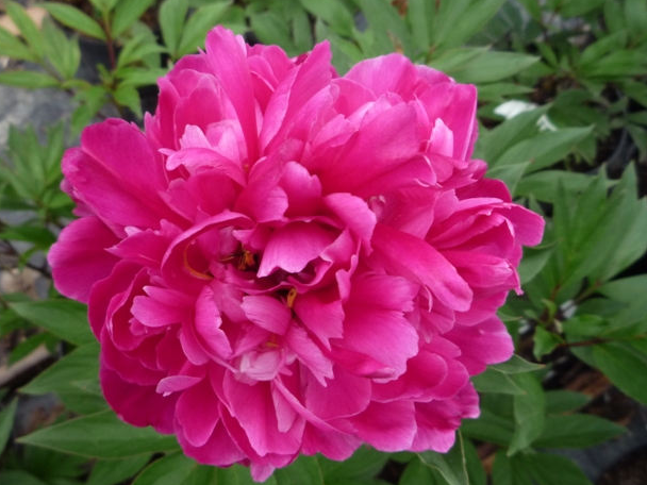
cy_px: 260
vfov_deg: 38.6
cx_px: 306
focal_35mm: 37
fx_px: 692
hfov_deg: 50.1
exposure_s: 1/200
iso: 200
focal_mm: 5.2
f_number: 4
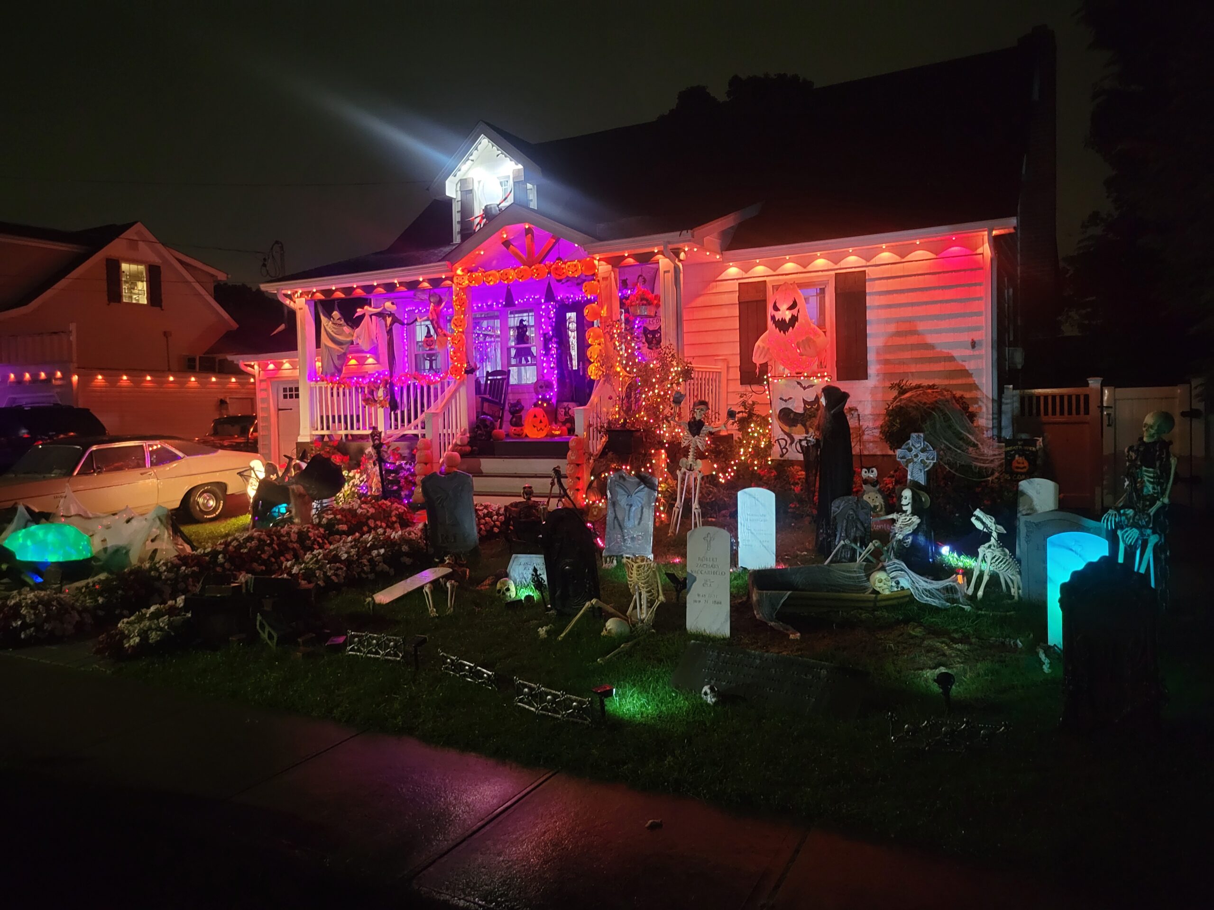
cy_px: 455
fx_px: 912
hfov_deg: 67.3
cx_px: 607
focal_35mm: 26
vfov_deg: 53.1
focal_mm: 5.4
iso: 800
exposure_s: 1/24
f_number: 1.8
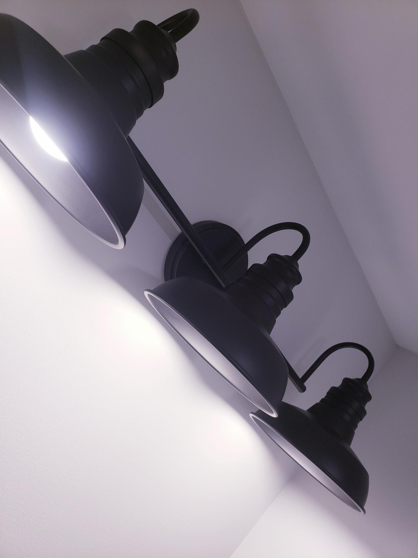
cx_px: 209
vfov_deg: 67.3
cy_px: 279
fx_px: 419
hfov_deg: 53.1
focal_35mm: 26
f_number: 2.4
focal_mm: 4.3
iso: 50
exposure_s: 1/60
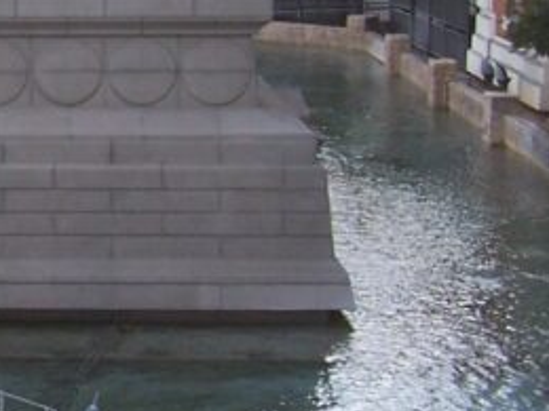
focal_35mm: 134
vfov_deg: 11.0
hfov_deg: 13.6
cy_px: 17
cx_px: -346
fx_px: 2125
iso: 80
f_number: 2.7
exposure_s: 1/500
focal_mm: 5.6
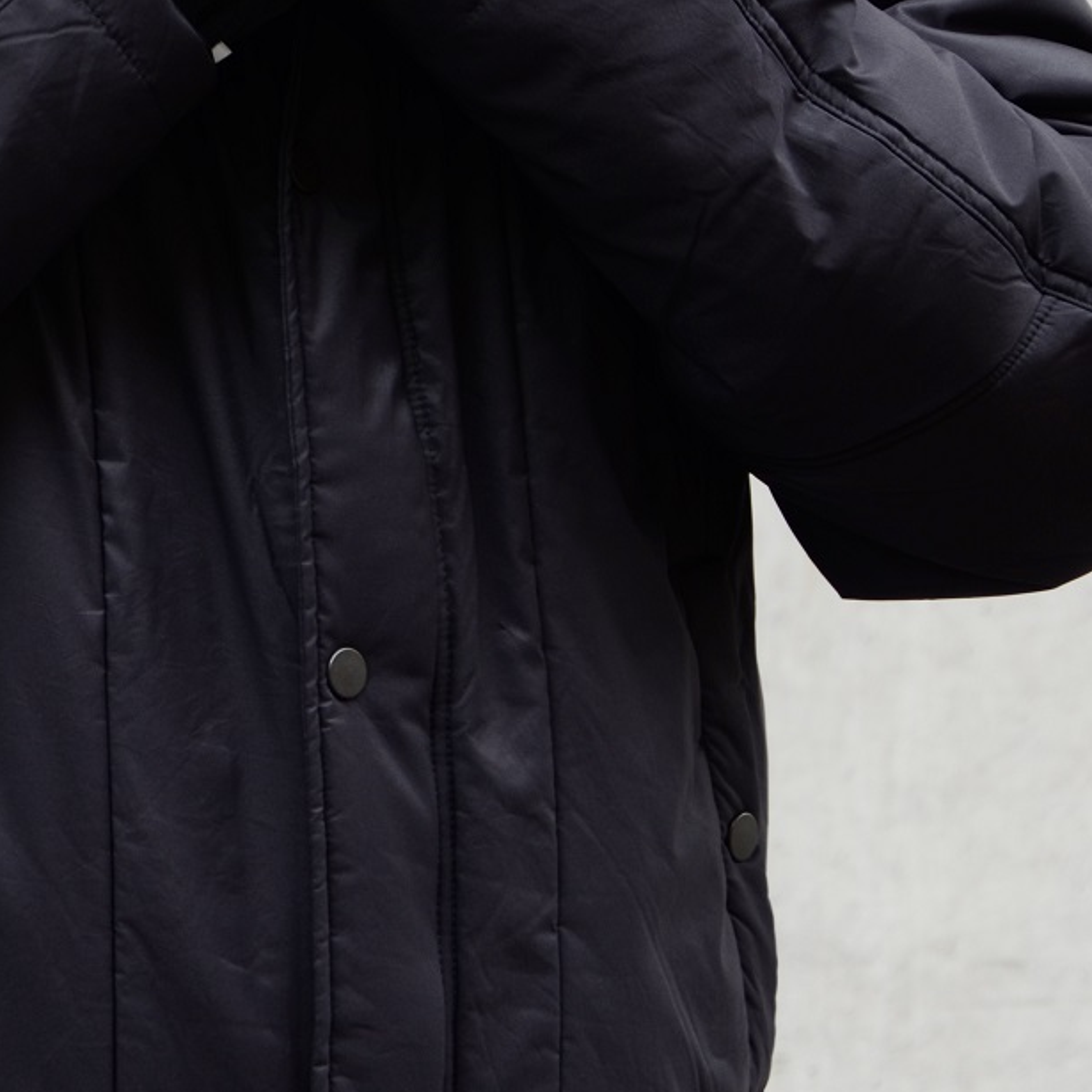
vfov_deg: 5.6
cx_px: 281
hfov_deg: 5.6
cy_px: 455
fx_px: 11135
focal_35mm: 312
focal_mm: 100
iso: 250
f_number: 5.6
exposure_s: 1/100
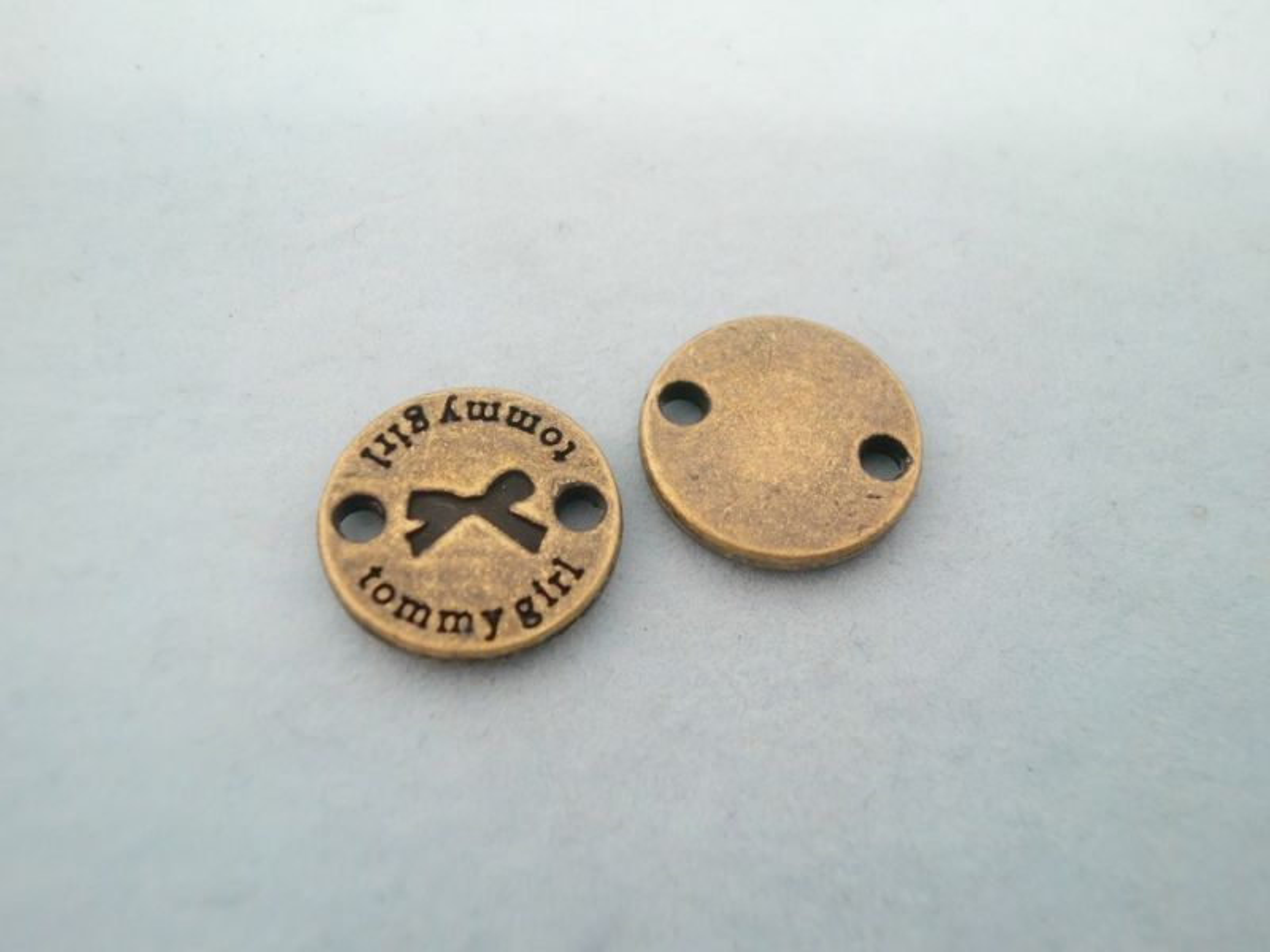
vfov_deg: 41.8
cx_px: 635
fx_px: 1247
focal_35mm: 34
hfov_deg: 54.0
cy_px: 476
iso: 400
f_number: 2.8
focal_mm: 5.58
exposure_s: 1/100
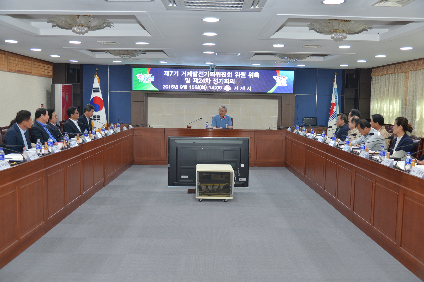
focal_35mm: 38
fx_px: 447
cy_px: 141
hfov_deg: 50.7
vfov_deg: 35.0
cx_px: 212
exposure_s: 1/125
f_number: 4.5
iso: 400
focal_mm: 38
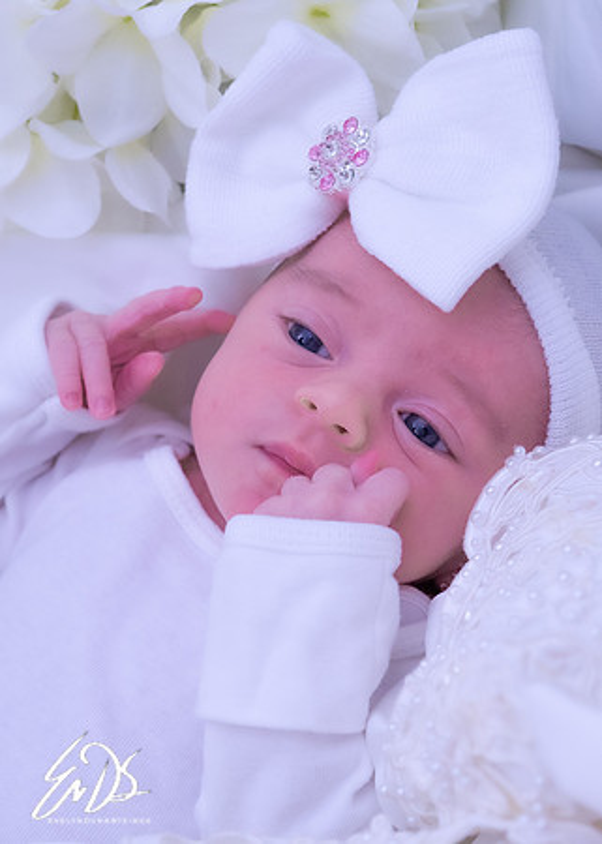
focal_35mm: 89
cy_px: 447
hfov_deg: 16.1
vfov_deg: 22.4
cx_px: 251
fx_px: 2132
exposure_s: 1/125
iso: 1600
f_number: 5.6
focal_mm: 50
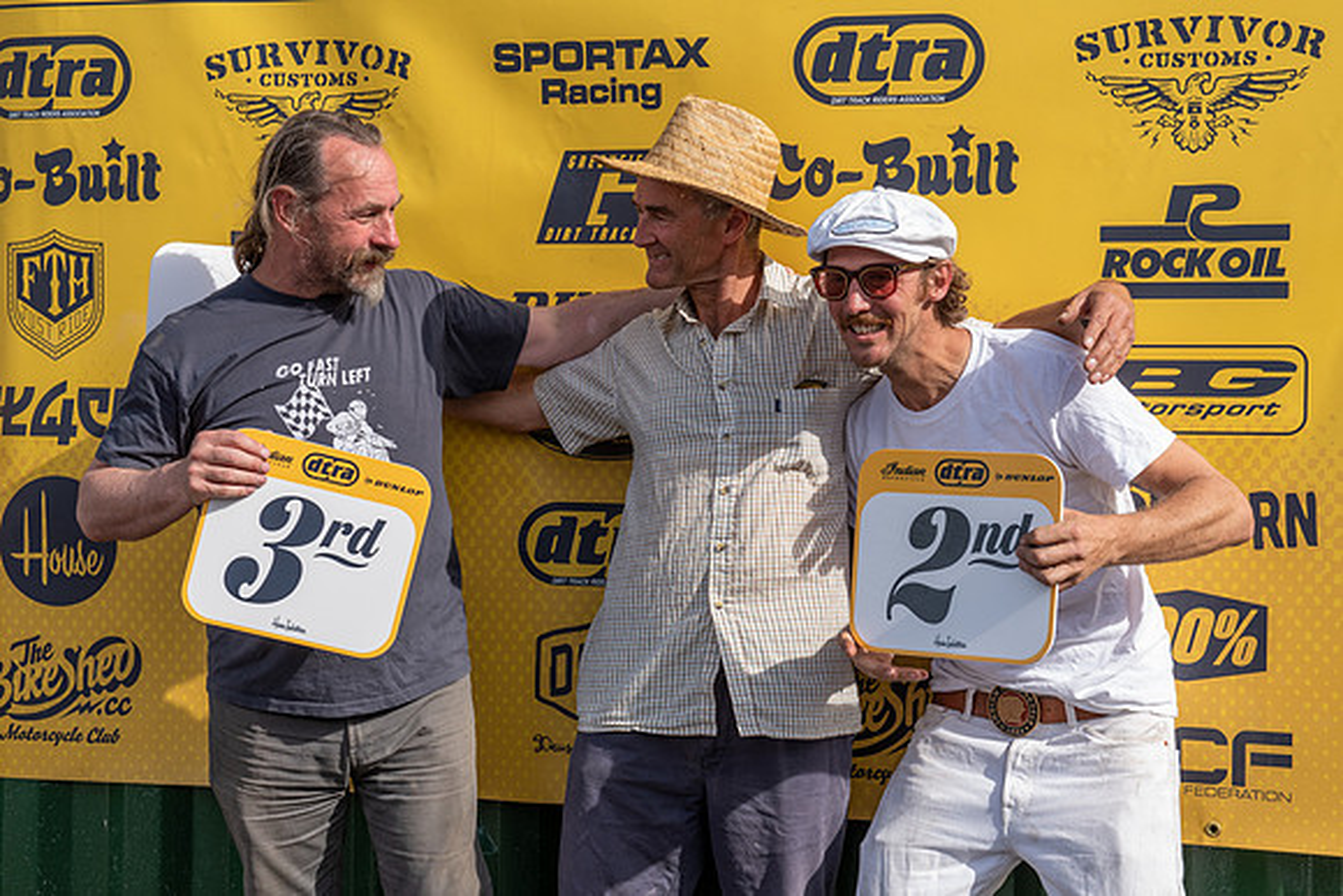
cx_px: 711
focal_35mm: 61
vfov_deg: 22.1
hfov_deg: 32.6
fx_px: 2292
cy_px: 469
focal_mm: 58
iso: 200
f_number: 5.6
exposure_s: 1/400
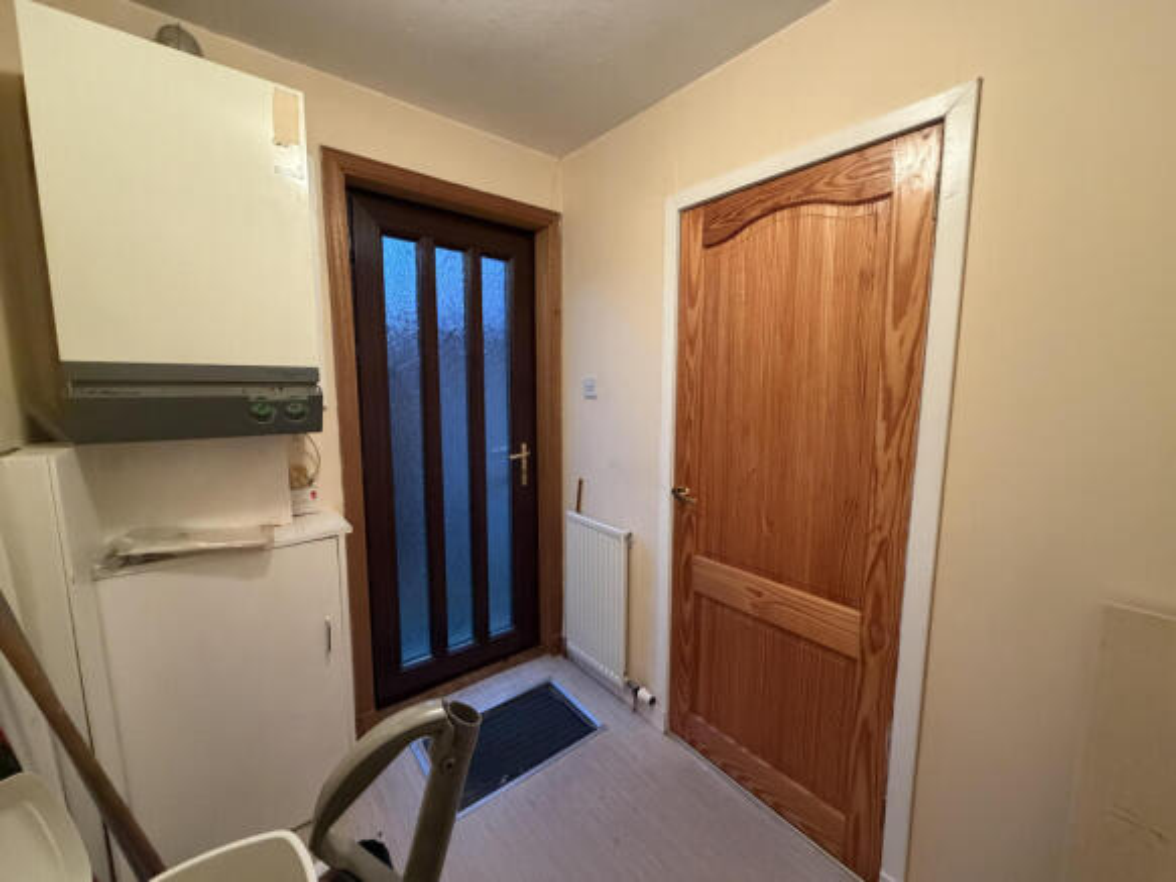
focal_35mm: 14
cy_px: 441
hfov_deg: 102.1
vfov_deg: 85.7
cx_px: 588
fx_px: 476
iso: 640
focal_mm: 2.22
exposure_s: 1/50
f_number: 2.2
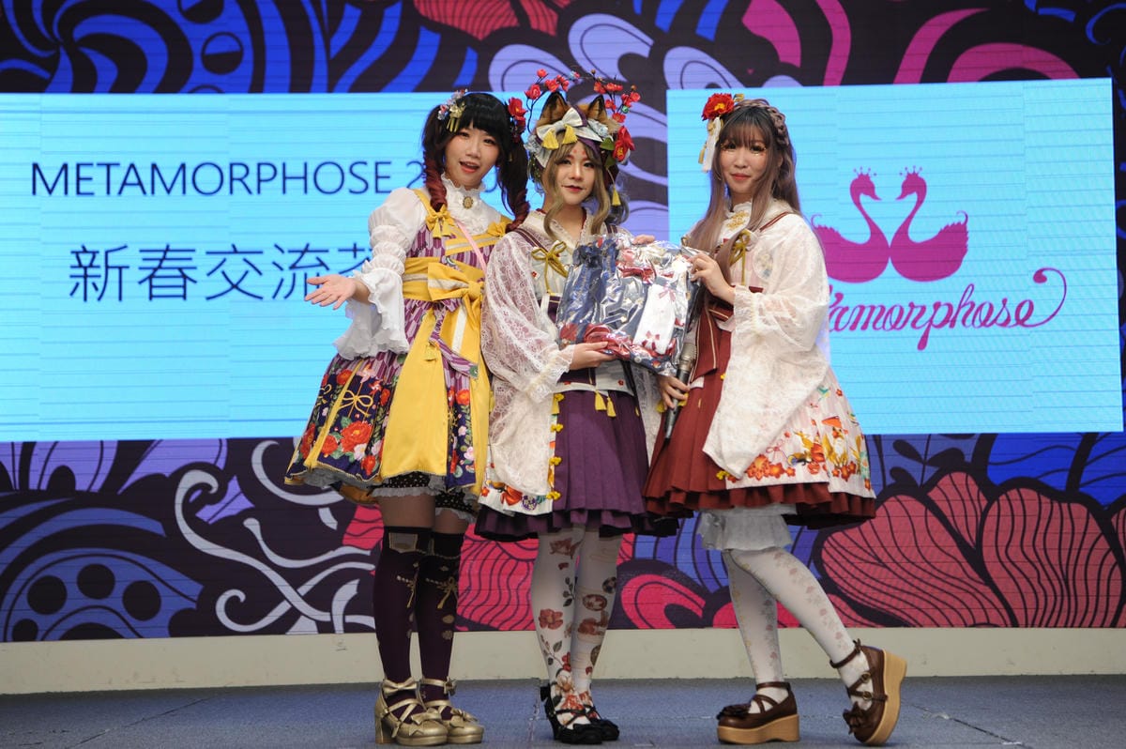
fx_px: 2188
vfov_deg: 19.4
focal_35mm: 70
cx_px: 563
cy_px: 374
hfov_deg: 28.9
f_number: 3.2
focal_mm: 70
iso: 500
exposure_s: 1/160
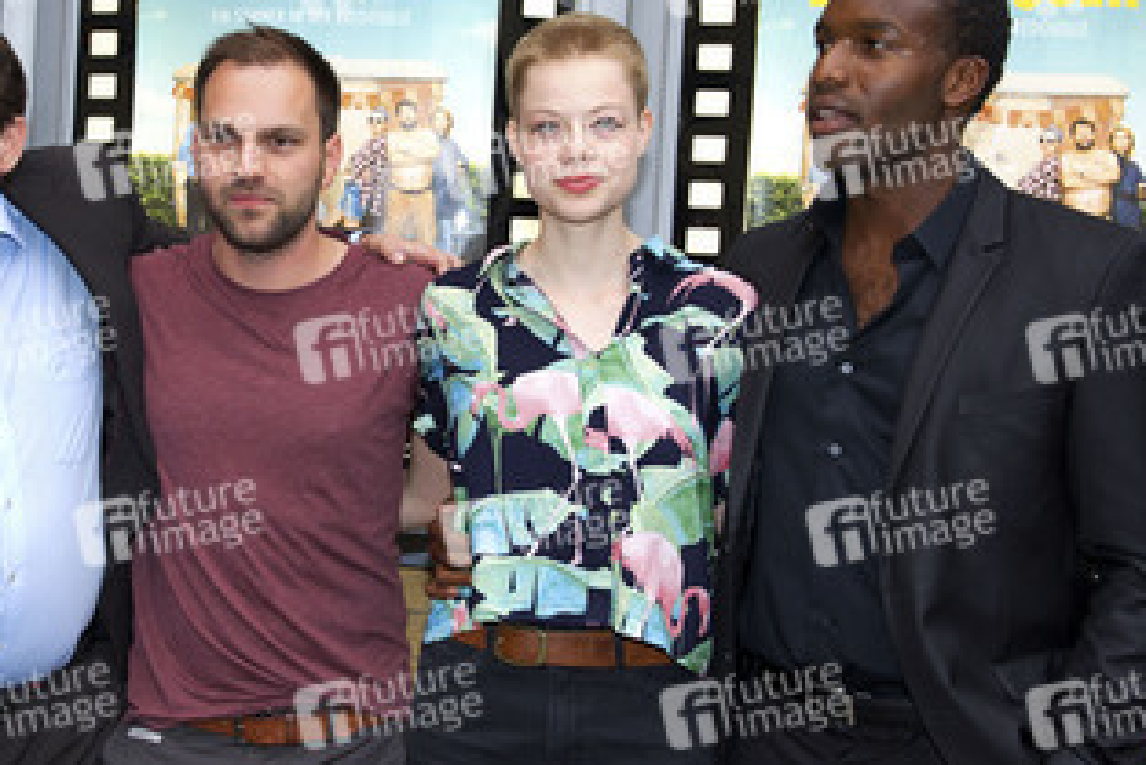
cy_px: 432
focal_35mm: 46
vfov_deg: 29.2
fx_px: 1465
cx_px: 436
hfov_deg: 42.4
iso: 800
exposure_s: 1/160
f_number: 4.5
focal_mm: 32
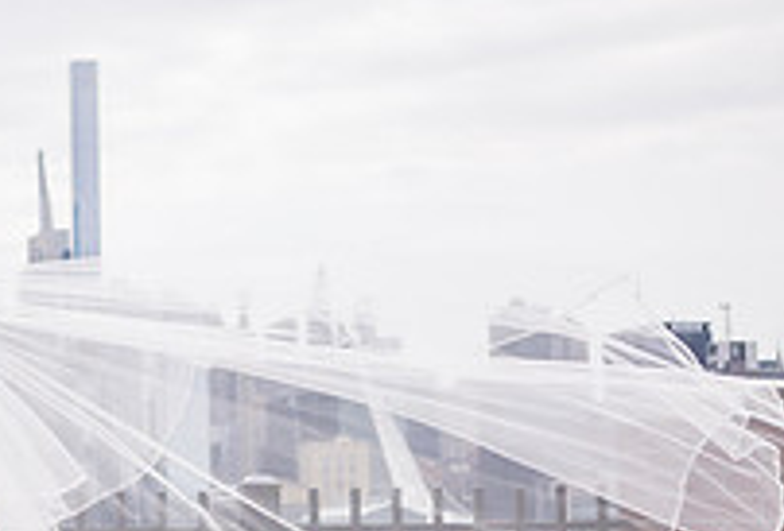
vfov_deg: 11.5
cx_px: -192
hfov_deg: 16.1
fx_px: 2649
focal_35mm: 121
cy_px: 352
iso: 100
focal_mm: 35
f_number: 2.8
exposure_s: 1/1250
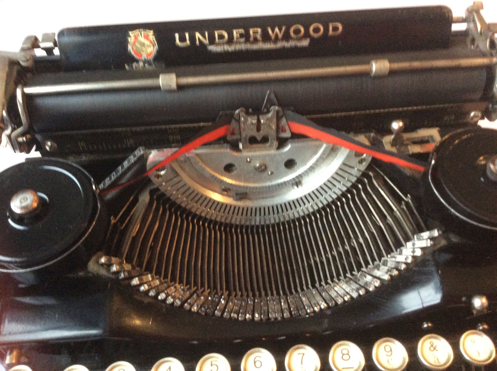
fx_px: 459
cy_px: 186
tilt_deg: -55.3
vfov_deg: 44.1
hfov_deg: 56.9
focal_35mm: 32
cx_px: 248
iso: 320
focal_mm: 3.3
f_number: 2.4
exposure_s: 1/20
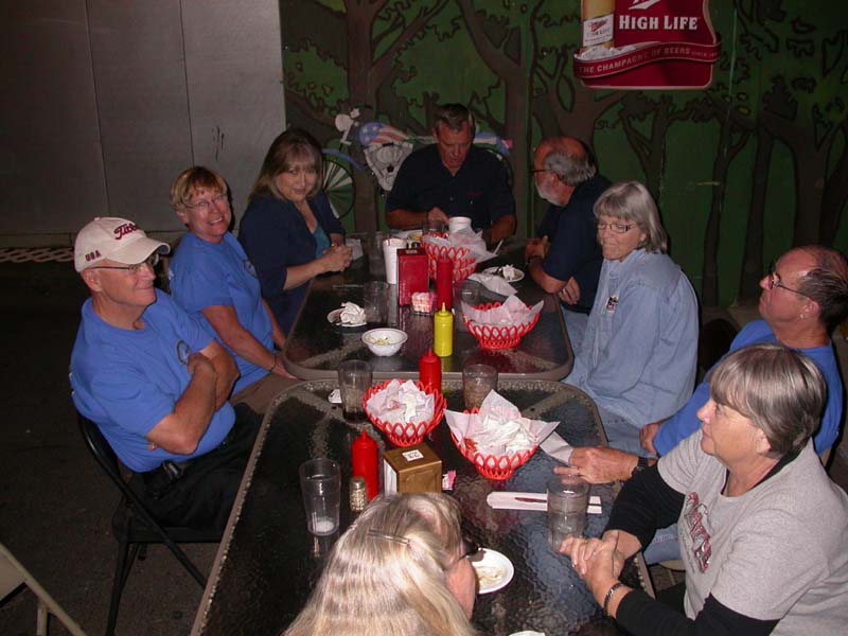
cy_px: 318
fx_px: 931
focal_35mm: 38
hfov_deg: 49.0
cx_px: 424
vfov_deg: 37.7
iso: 200
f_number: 2.6
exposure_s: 1/60
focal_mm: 7.85
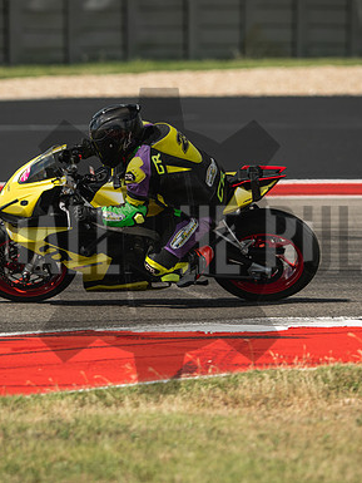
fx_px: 6062
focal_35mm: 435
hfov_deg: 3.4
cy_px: 242
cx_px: 159
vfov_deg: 4.6
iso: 160
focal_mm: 200
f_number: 2.8
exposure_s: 1/1600
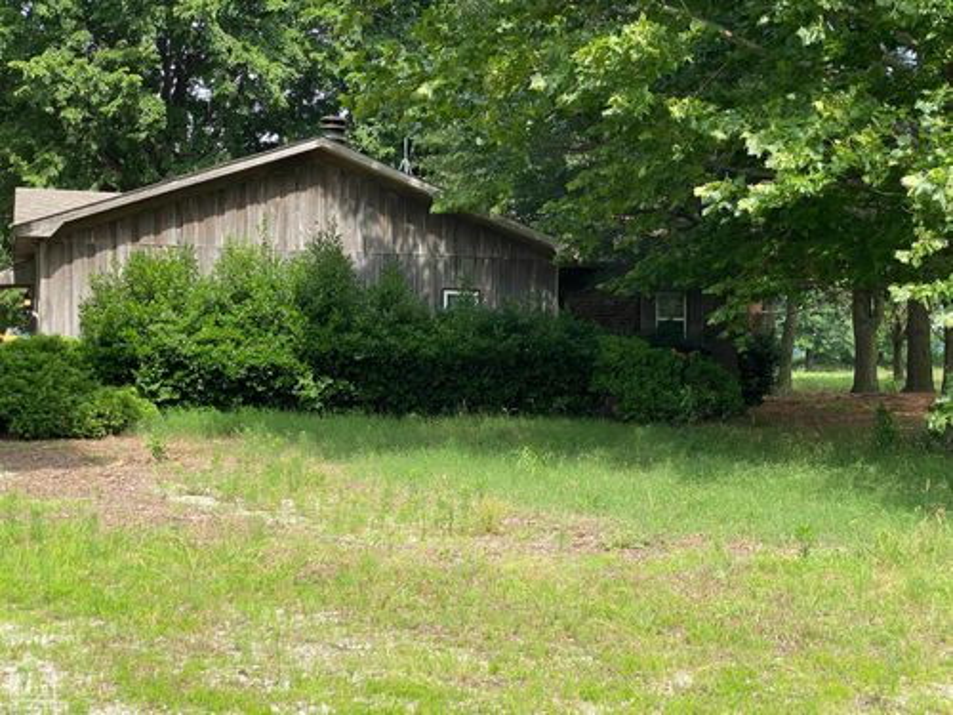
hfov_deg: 36.8
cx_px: 476
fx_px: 1432
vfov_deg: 28.0
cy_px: 358
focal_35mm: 52
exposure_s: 1/533
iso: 20
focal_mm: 6
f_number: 2
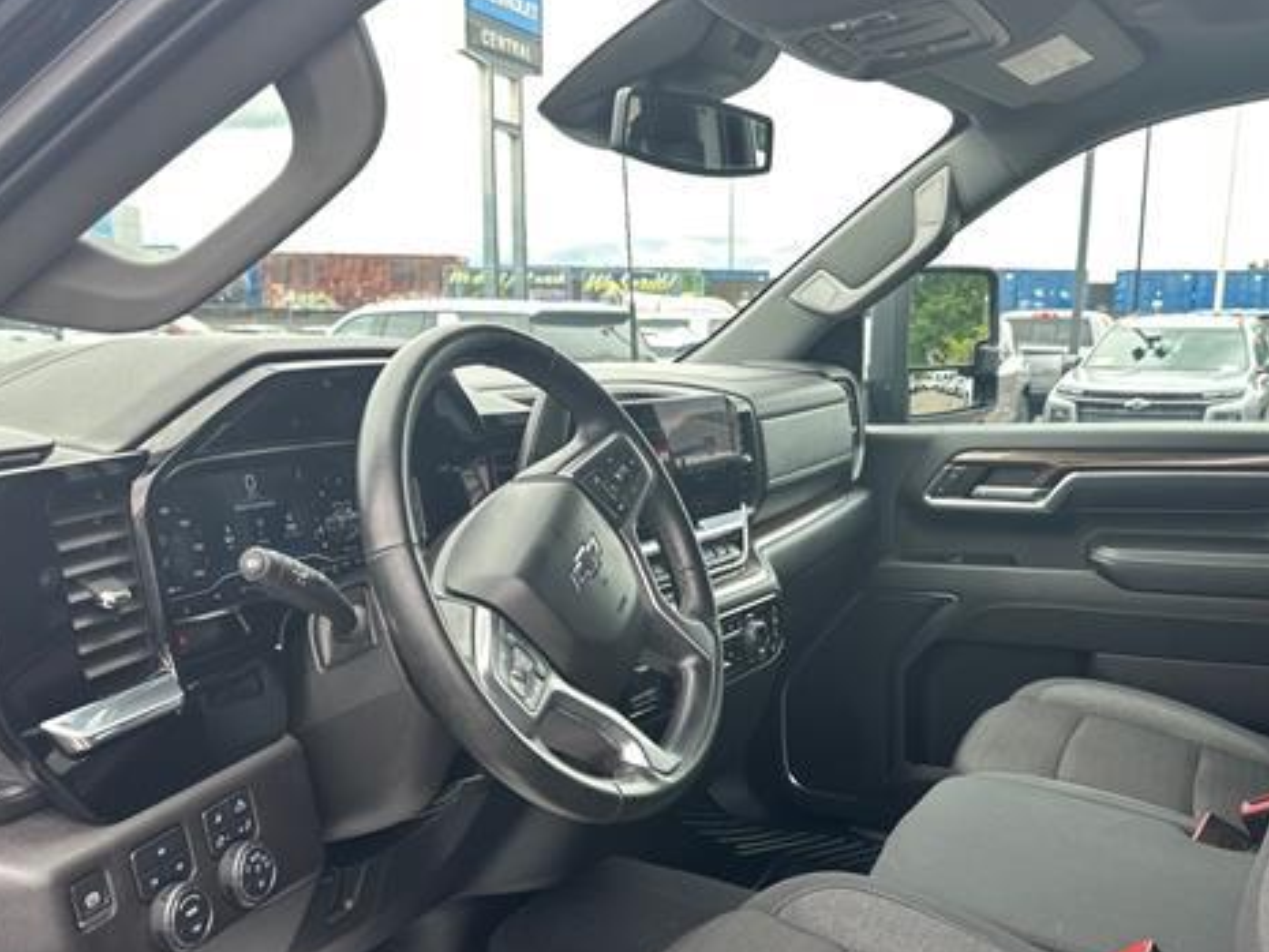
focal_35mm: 33
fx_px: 1210
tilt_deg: -11.2
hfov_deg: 55.1
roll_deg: -1.0
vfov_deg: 42.7
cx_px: 726
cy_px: 586
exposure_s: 1/192
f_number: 1.78
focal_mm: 6.86
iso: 80
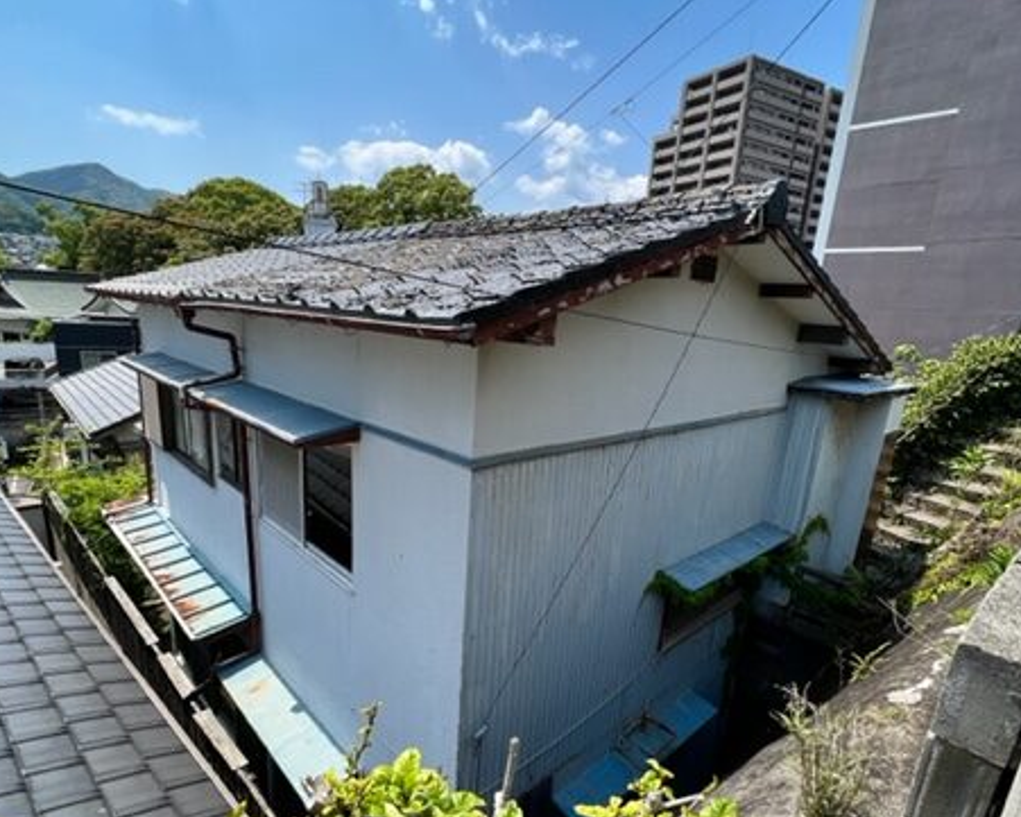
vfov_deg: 73.5
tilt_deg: -15.9
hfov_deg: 86.3
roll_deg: -3.5
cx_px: 496
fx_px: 544
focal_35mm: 18
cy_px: 464
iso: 32
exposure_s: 1/943
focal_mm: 1.57
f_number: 1.8
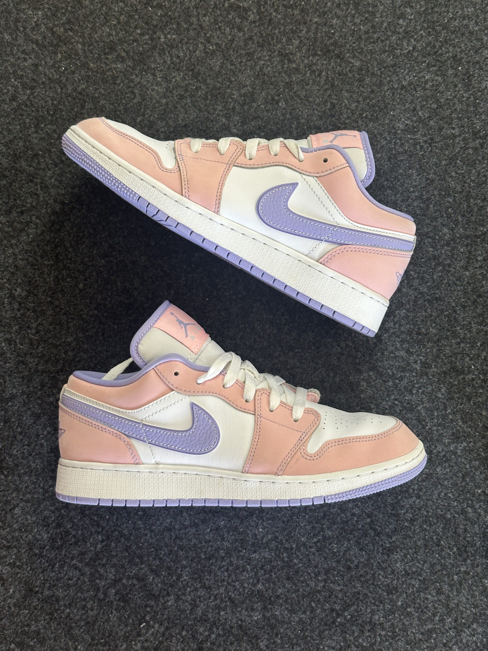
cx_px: 244
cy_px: 326
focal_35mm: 48
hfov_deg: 30.3
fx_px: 902
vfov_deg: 39.7
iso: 100
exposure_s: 1/50
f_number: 1.78
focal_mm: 6.86
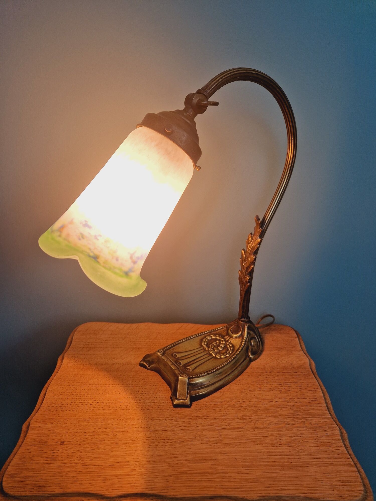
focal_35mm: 23
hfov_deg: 58.9
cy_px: 250
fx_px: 333
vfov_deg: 73.9
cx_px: 188
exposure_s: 1/126
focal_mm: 5.4
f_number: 1.8
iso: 50
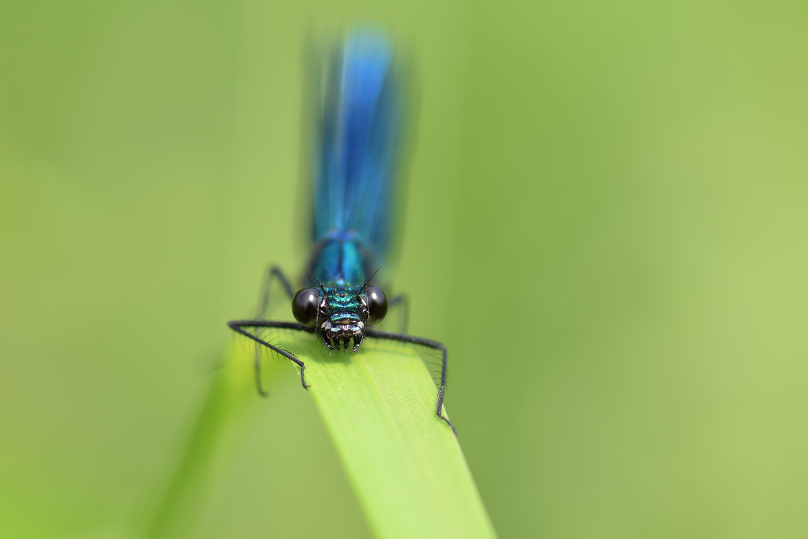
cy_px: 270
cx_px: 404
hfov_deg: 13.0
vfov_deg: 8.7
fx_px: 3535
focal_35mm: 158
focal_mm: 105
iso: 200
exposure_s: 1/500
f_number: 5.6
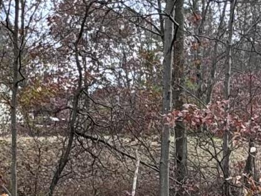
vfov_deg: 13.8
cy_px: 284
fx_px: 762
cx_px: 137
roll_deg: +0.0
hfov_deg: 19.4
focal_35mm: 101
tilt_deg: -11.6
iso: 40
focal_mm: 2.22
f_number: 2.2
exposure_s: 1/351
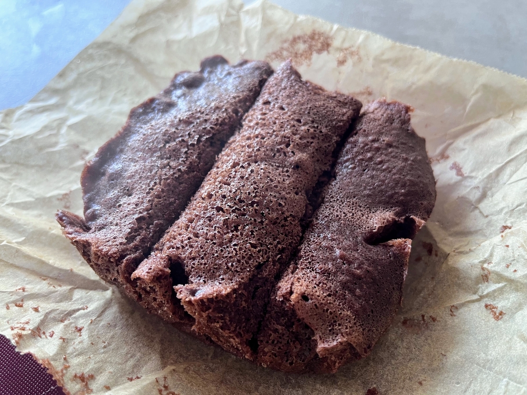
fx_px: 396
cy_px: 198
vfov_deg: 53.1
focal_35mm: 26
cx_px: 264
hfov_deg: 67.3
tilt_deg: -52.3
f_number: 1.6
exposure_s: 1/60
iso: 125
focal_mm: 5.1
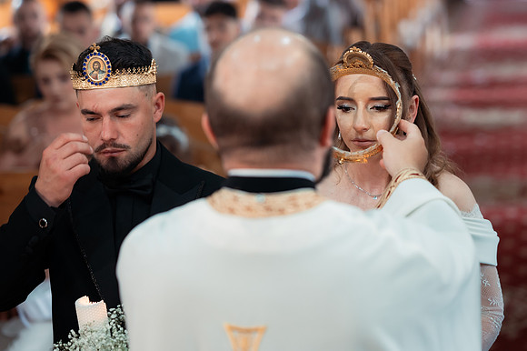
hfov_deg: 19.9
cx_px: 318
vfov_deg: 13.3
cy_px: 139
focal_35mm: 103
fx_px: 1502
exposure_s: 1/320
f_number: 2.2
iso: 1600
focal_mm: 85
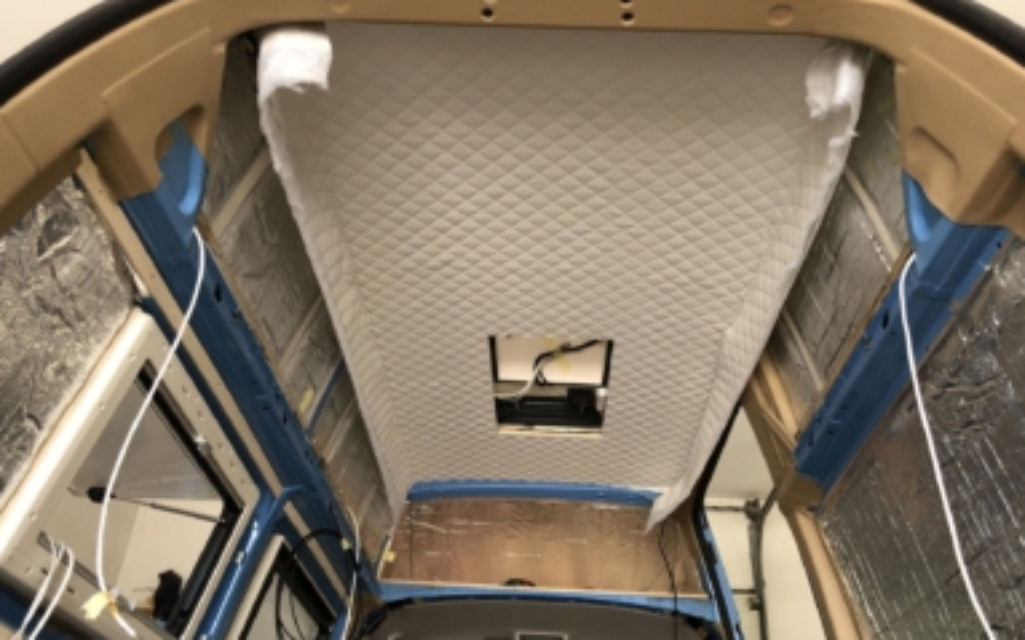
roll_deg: -2.7
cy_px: 324
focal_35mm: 31
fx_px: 866
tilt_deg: +32.3
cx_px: 530
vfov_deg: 40.6
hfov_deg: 61.2
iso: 32
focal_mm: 4
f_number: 1.8
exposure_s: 1/100
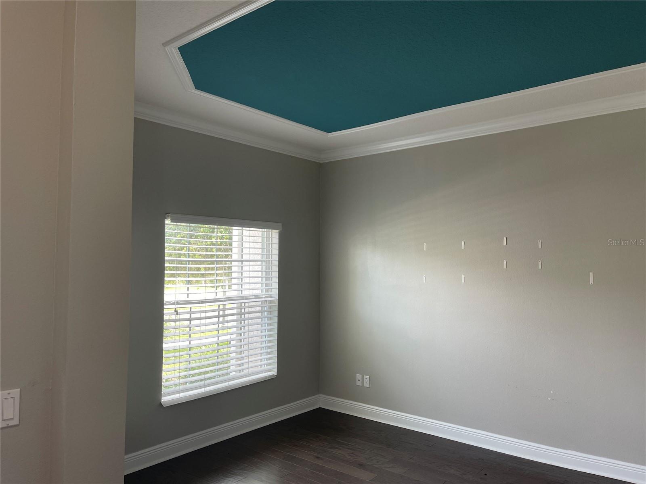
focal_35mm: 25
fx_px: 467
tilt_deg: +1.4
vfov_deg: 54.9
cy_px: 242
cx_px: 323
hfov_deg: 69.4
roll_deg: +0.0
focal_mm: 5.1
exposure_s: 1/60
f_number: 1.6
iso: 80
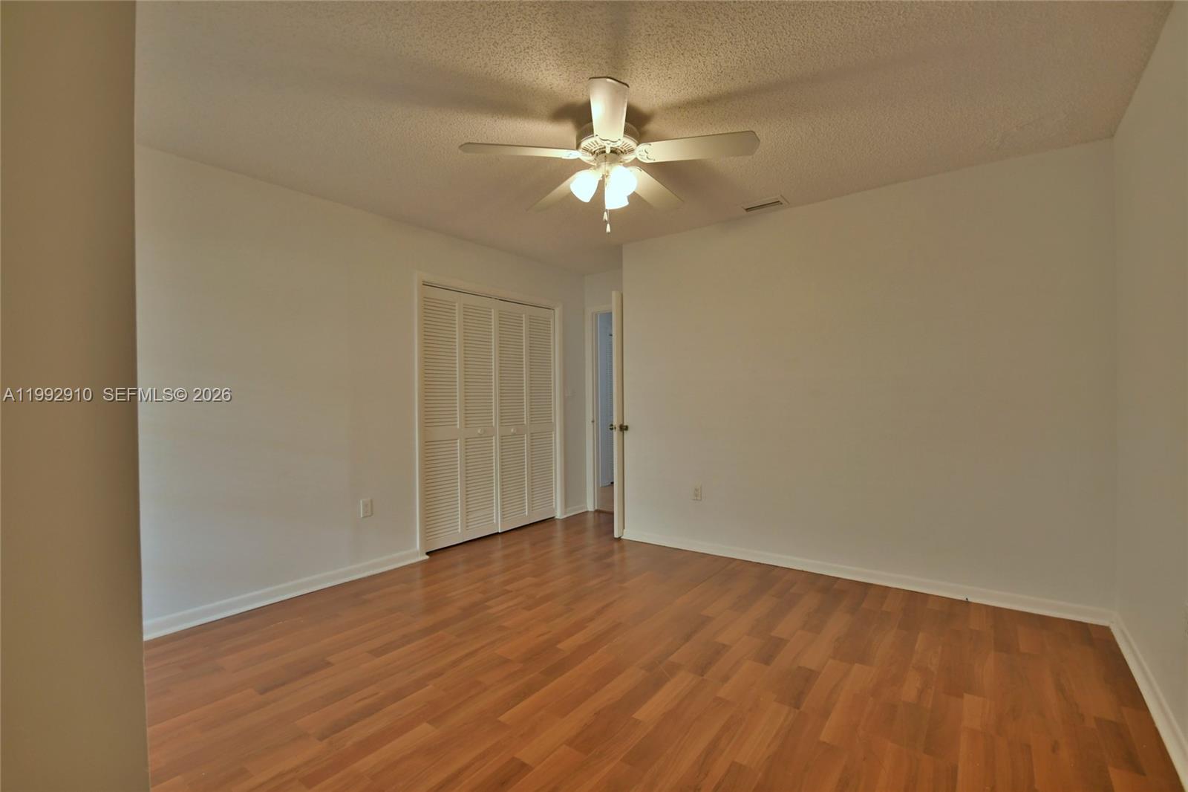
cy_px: 396
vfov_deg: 77.3
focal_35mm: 15
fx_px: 495
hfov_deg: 100.4
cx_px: 594
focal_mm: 10
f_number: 5
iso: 1000
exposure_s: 1/100
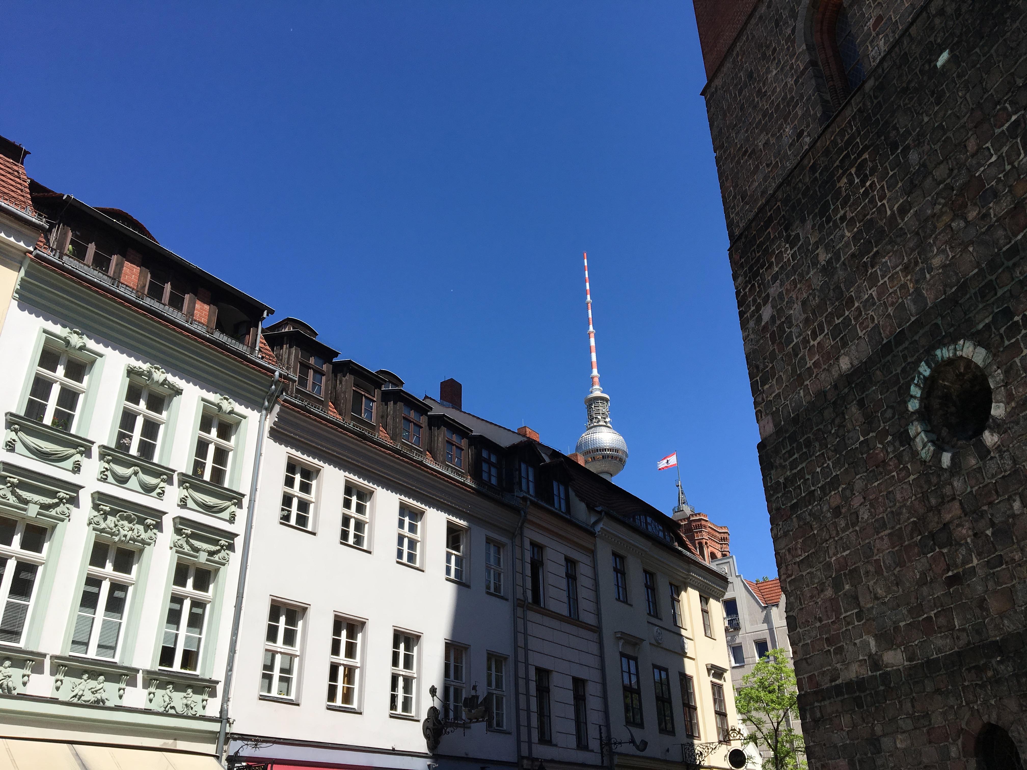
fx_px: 860
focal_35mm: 29
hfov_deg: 61.7
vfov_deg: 48.2
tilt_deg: +28.2
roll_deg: +1.1
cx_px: 514
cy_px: 385
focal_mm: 4.15
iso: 25
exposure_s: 1/2198
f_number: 2.2
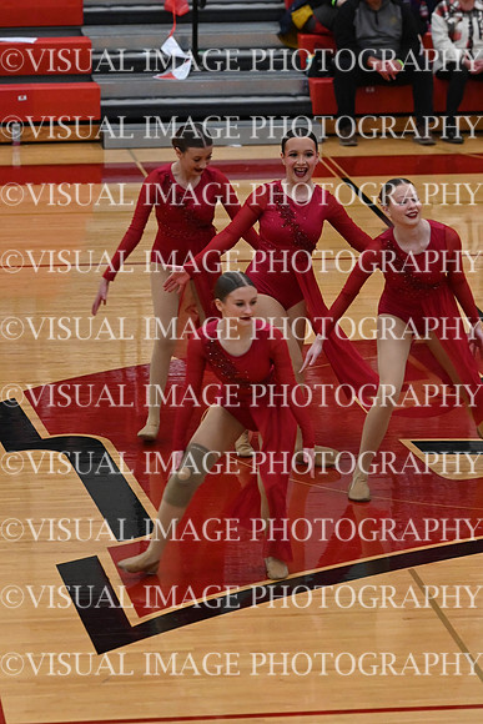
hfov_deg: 7.3
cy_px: 362
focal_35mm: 187
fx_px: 3761
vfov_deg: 11.0
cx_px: 242
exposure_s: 1/400
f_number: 4
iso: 5000
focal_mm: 125
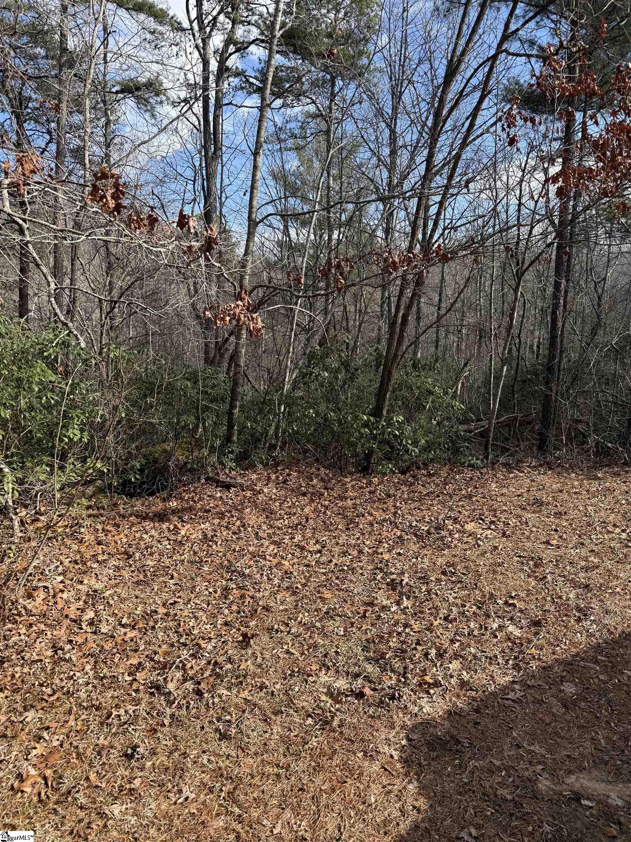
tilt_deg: -5.5
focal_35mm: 24
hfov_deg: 56.8
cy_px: 421
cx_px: 316
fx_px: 583
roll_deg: -2.3
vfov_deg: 71.6
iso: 80
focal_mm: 6.76
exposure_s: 1/1901
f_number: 1.78
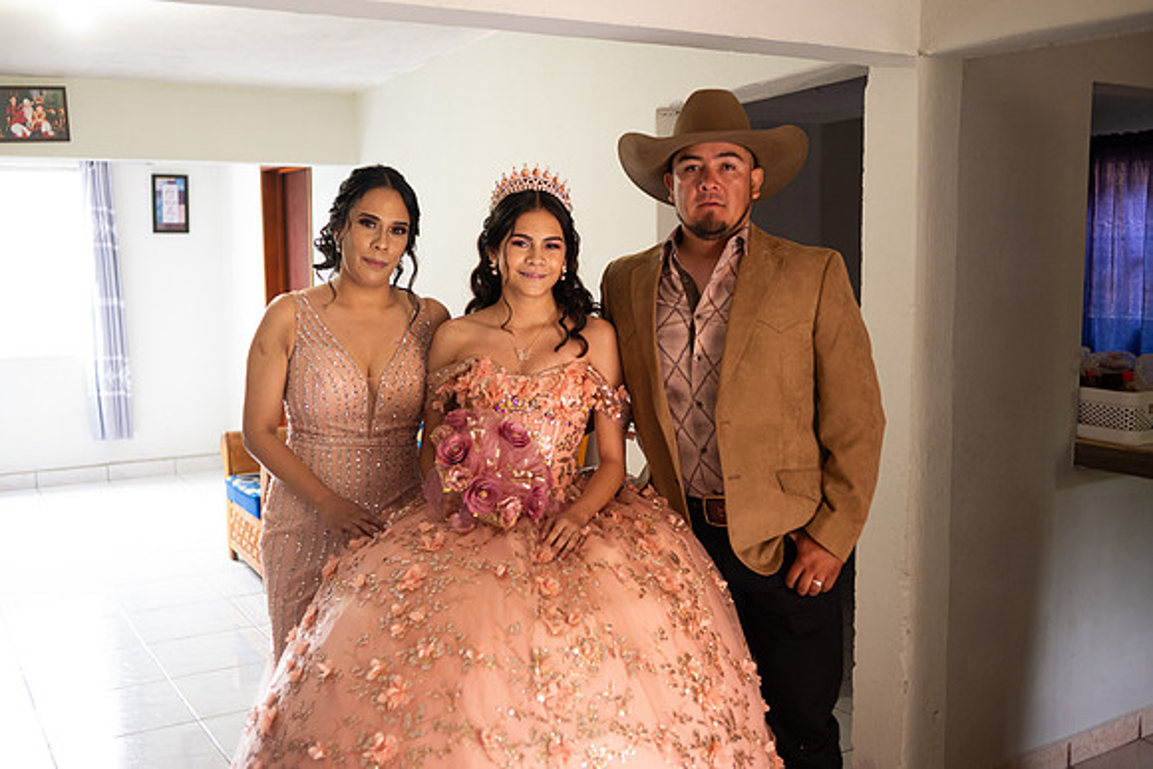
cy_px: 384
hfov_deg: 54.4
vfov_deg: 37.9
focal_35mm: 35
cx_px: 576
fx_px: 1121
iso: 2000
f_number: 4.5
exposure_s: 1/125
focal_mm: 35
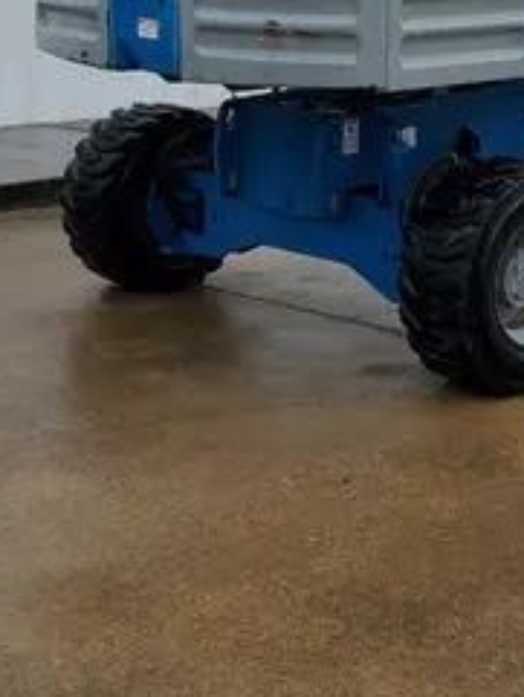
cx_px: 388
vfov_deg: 24.2
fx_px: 1593
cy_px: 103
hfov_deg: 18.6
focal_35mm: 79
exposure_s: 1/1096
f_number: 2.4
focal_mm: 4.3
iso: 50
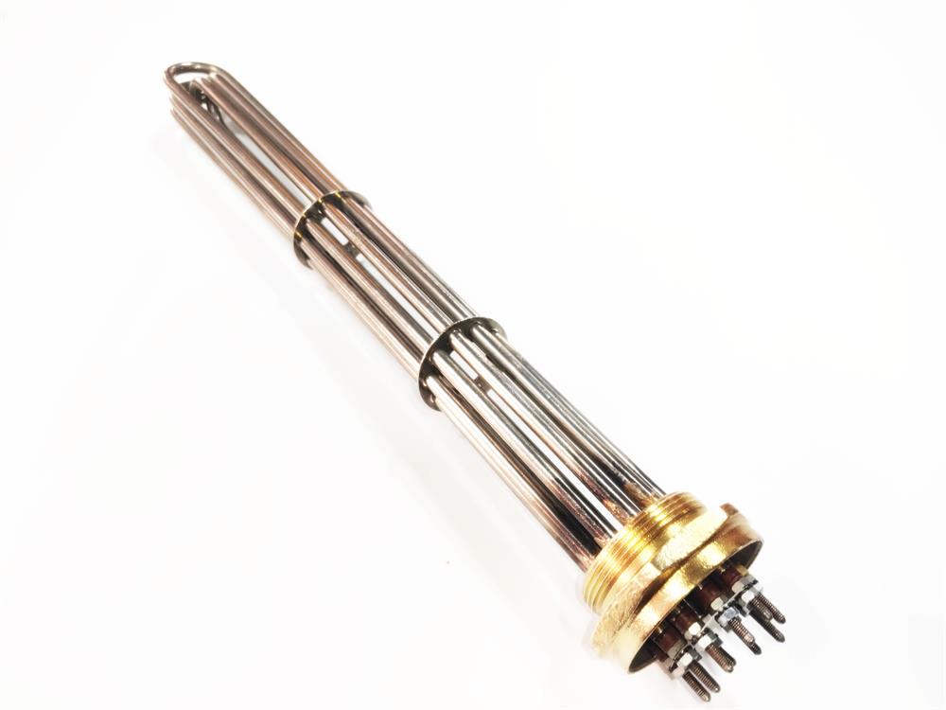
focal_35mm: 26
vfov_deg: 53.1
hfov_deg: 67.3
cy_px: 355
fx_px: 711
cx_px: 473
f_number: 1.79
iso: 202
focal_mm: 4.74
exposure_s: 1/33
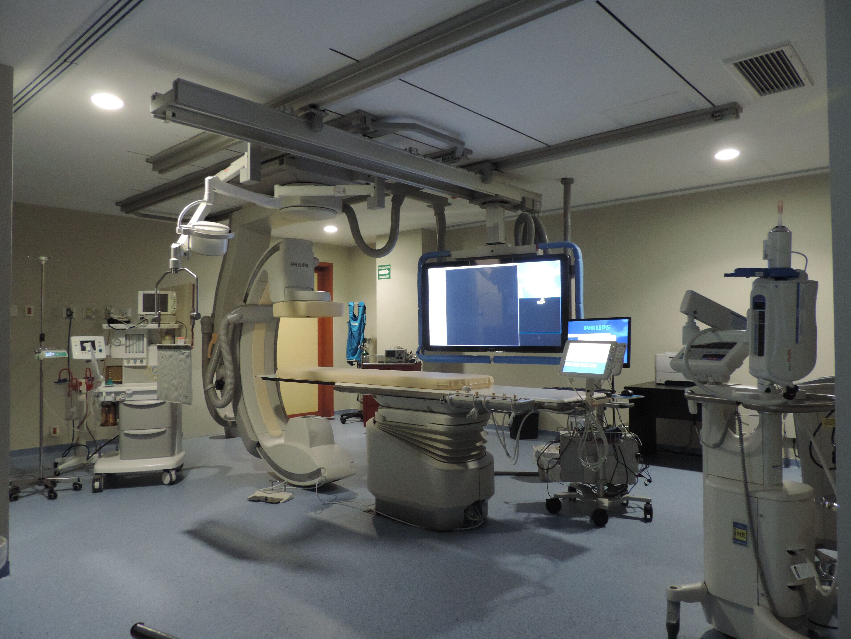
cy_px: 320
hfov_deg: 71.6
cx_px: 426
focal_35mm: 24
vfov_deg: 56.8
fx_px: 590
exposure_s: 1/8
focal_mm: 4.3
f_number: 3
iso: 500
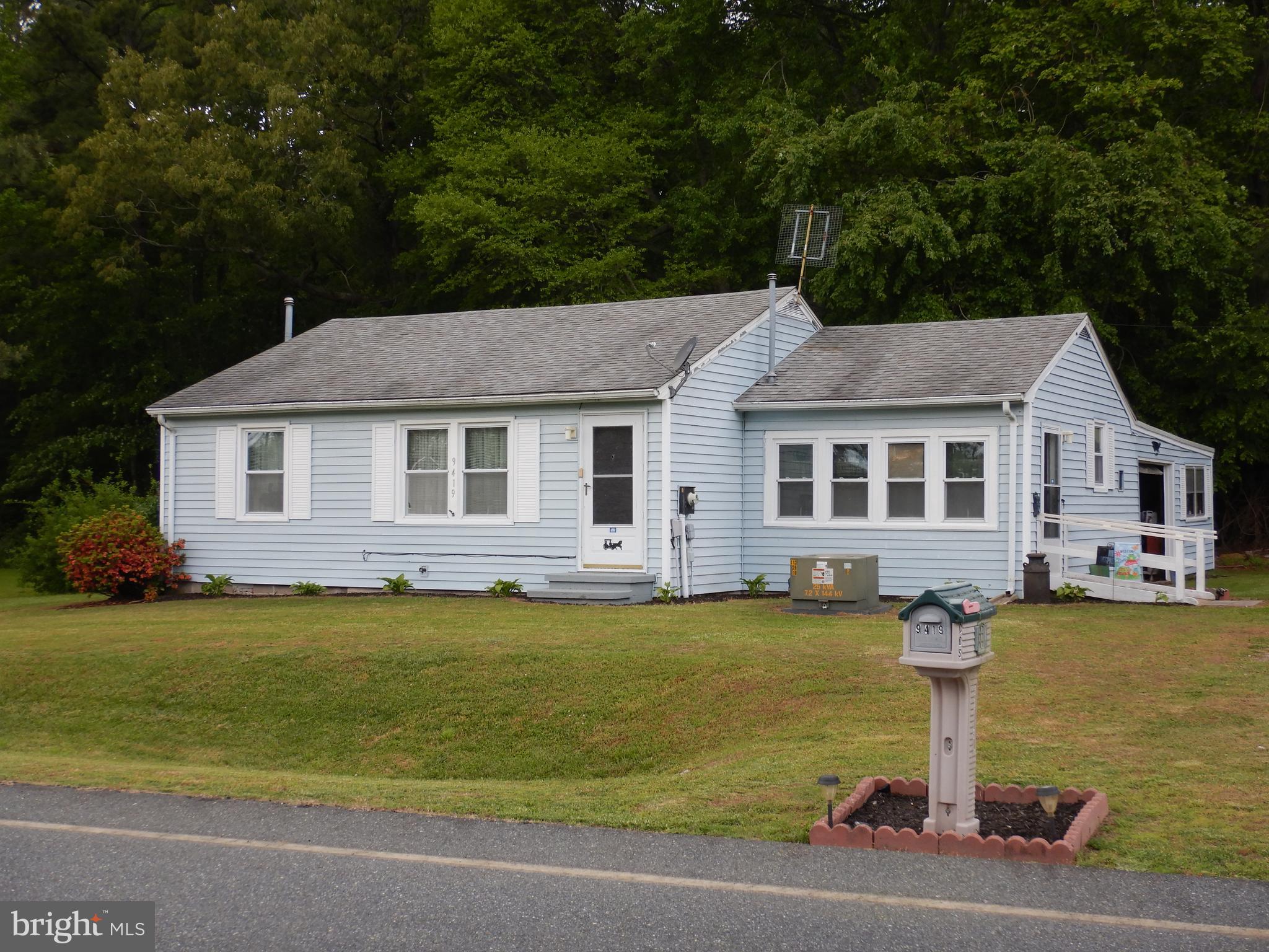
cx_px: 634
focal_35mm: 44
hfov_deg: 42.9
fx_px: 1613
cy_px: 476
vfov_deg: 32.9
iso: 125
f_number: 4.3
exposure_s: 1/250
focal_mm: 7.8
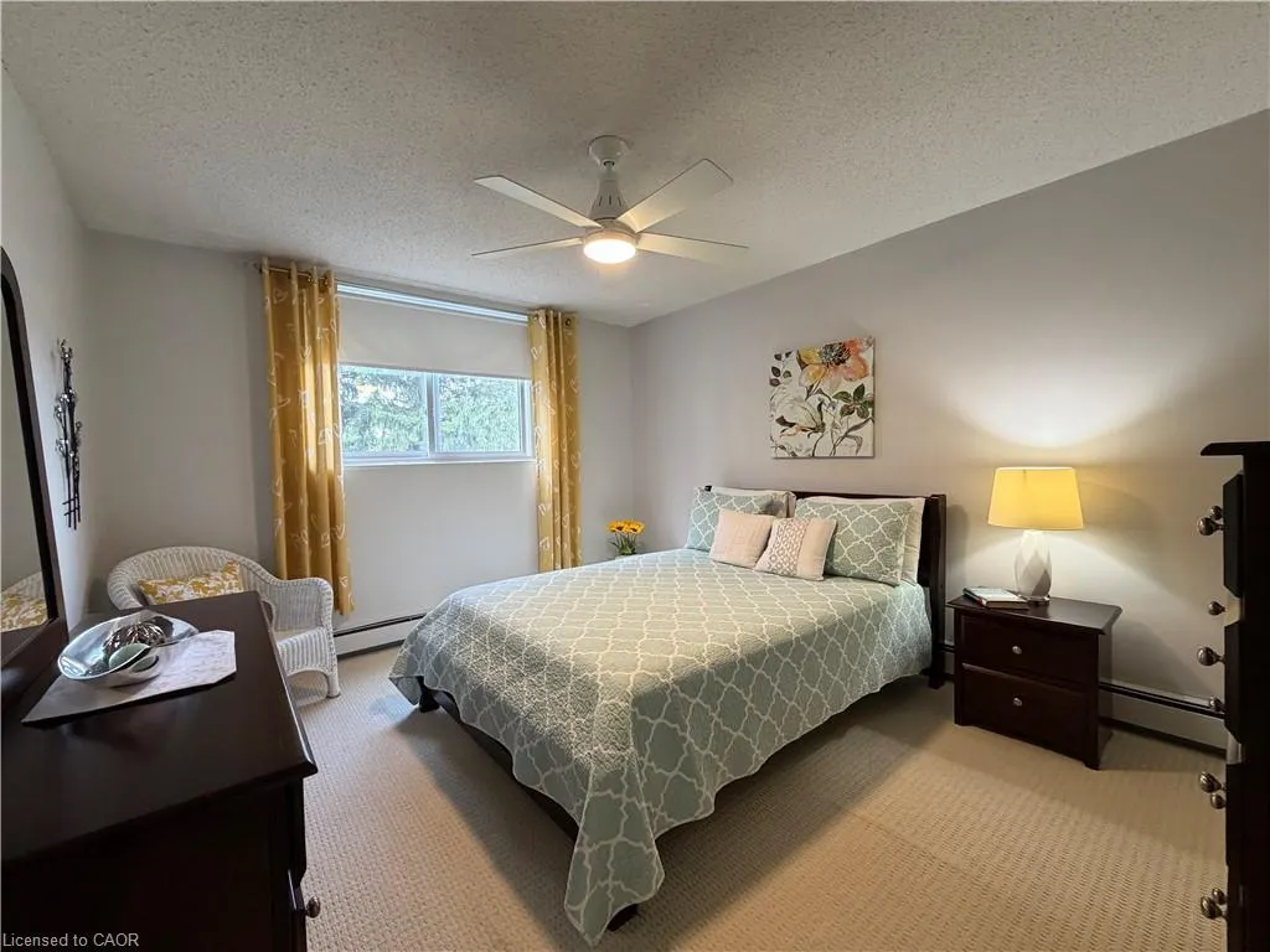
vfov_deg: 85.7
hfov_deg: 102.1
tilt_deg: -1.9
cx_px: 635
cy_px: 476
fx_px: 514
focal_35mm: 14
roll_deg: +1.4
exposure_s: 1/60
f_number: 2.2
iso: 250
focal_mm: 2.22
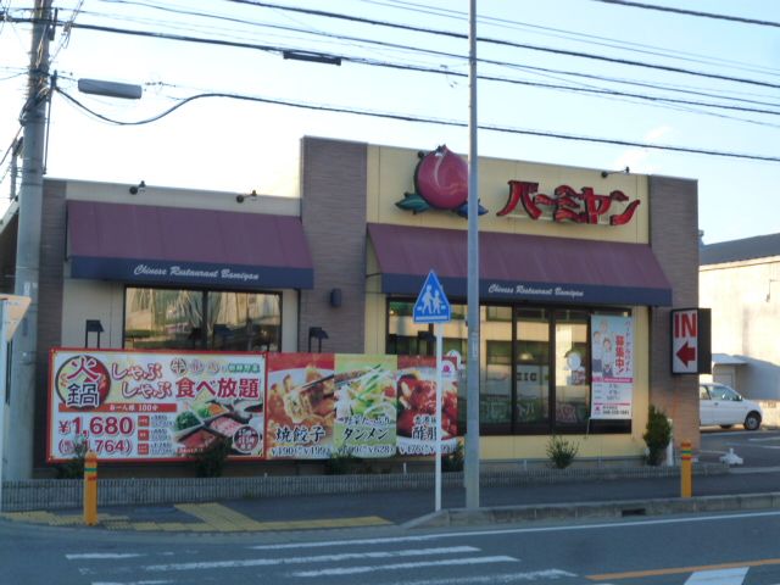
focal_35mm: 50
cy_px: 292
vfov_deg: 29.1
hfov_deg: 38.2
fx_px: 1127
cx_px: 390
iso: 125
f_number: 4
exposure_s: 1/100
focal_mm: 8.9
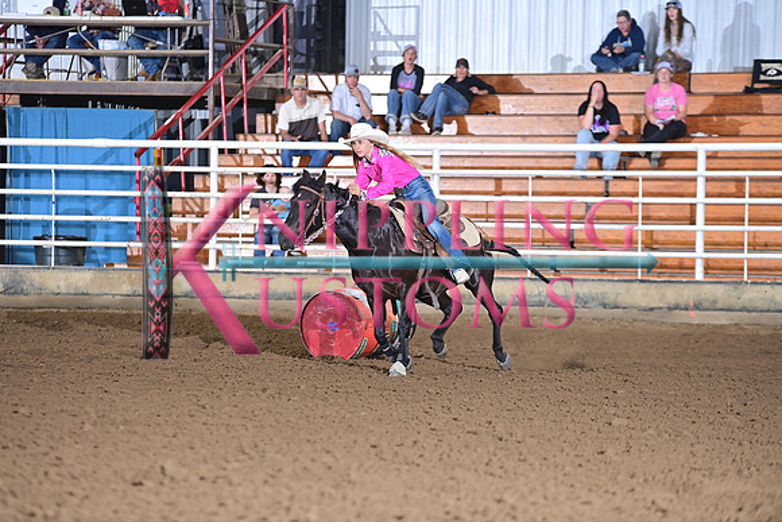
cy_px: 261
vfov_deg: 7.9
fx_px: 3802
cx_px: 391
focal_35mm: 175
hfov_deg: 11.7
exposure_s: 1/250
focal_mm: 175
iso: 1250
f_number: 3.2
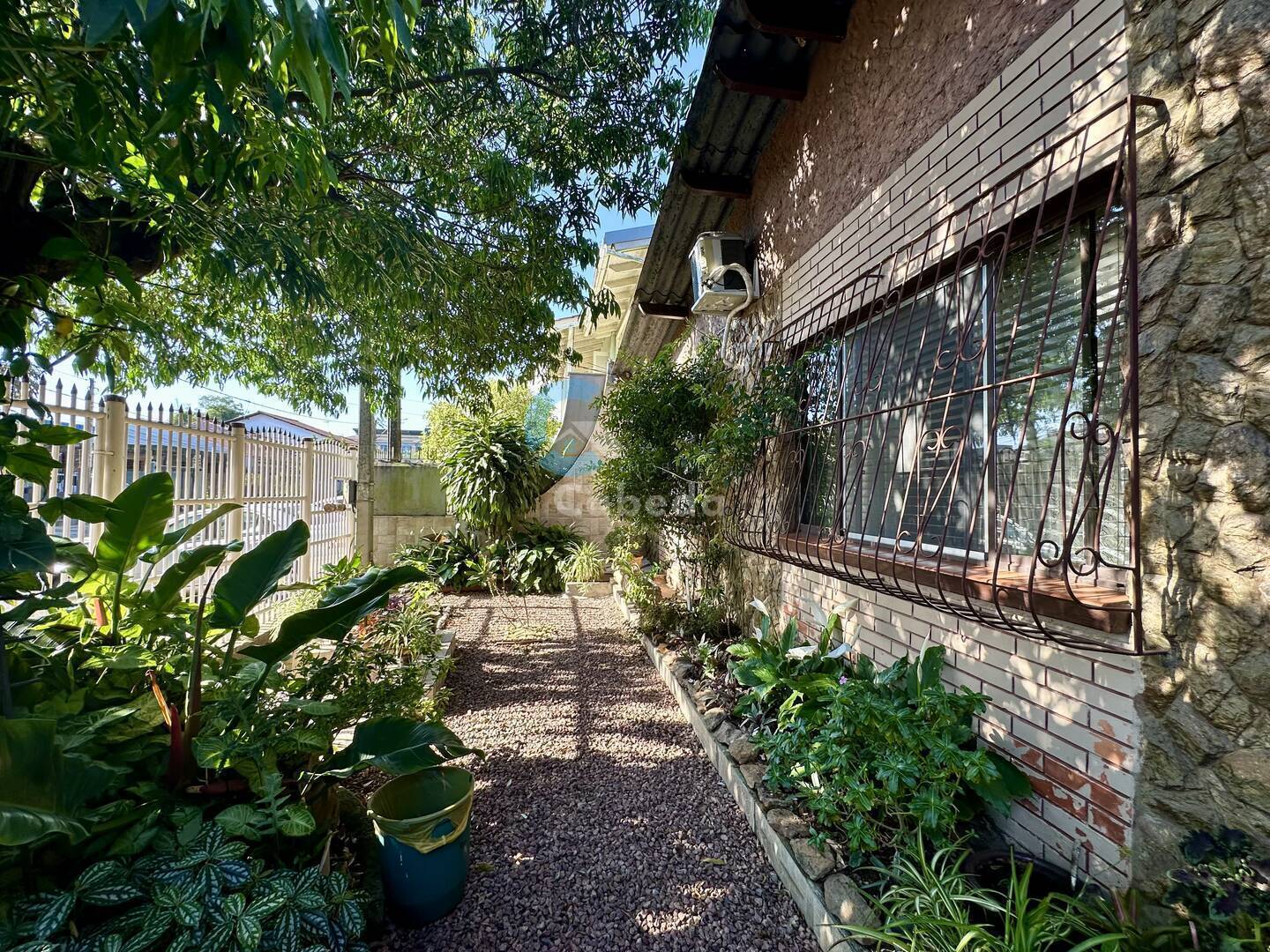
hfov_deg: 102.1
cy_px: 476
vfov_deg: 85.7
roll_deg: -0.6
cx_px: 635
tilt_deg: +2.0
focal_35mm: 14
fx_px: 514
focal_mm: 2.22
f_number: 2.2
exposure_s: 1/178
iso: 40
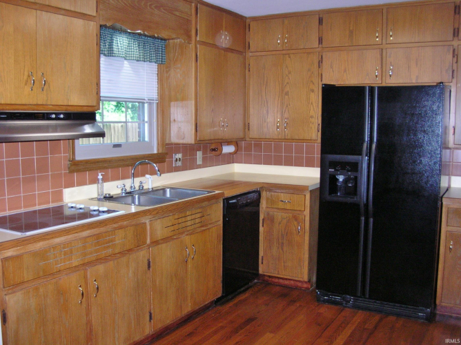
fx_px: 479
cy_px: 172
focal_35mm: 36
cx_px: 230
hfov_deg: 51.4
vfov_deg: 39.6
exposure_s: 1/60.1
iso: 125
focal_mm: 6
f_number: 2.7
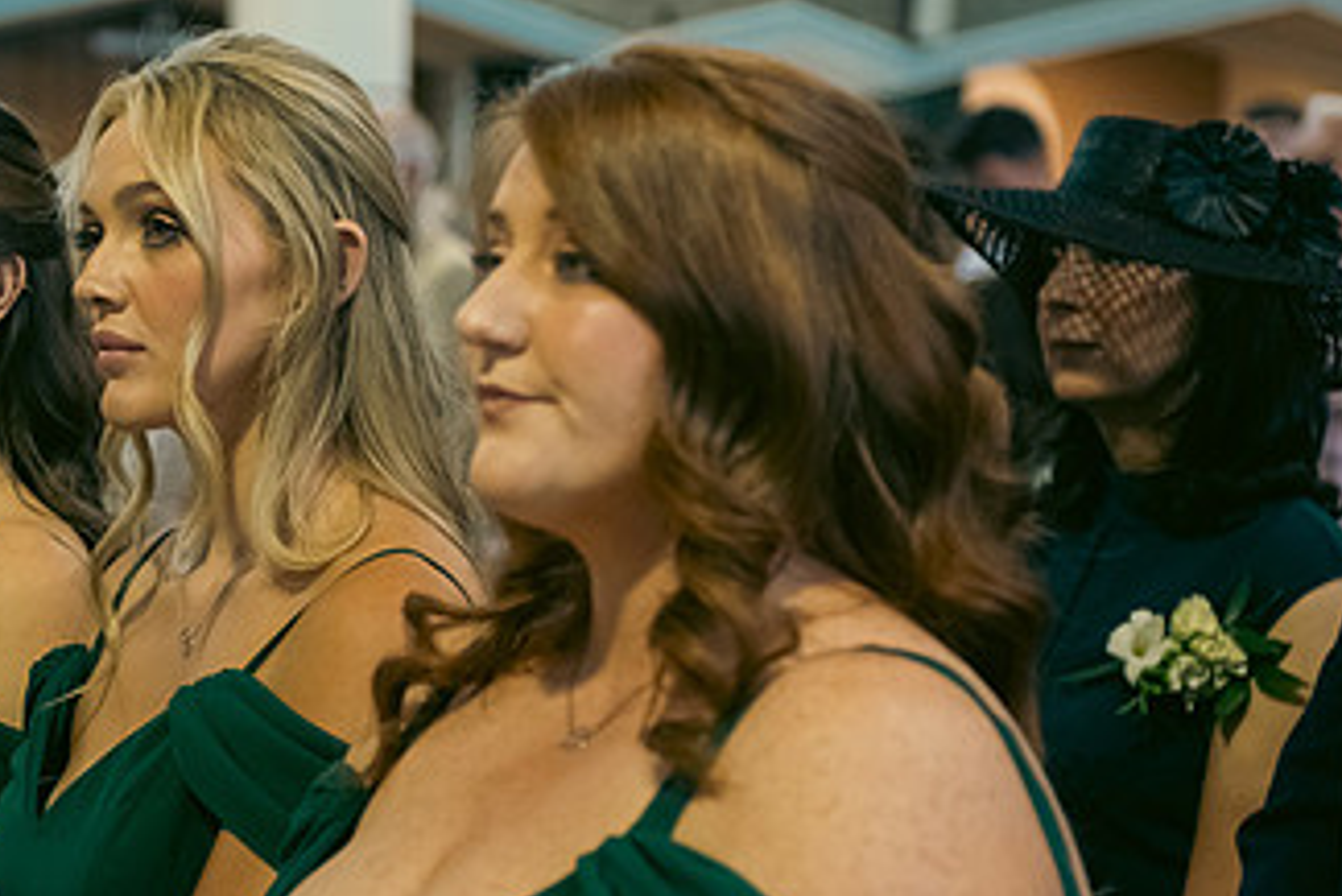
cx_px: 442
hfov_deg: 16.3
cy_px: 423
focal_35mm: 125
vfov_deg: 11.0
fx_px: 4662
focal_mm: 70
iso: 1000
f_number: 3.5
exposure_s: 1/160
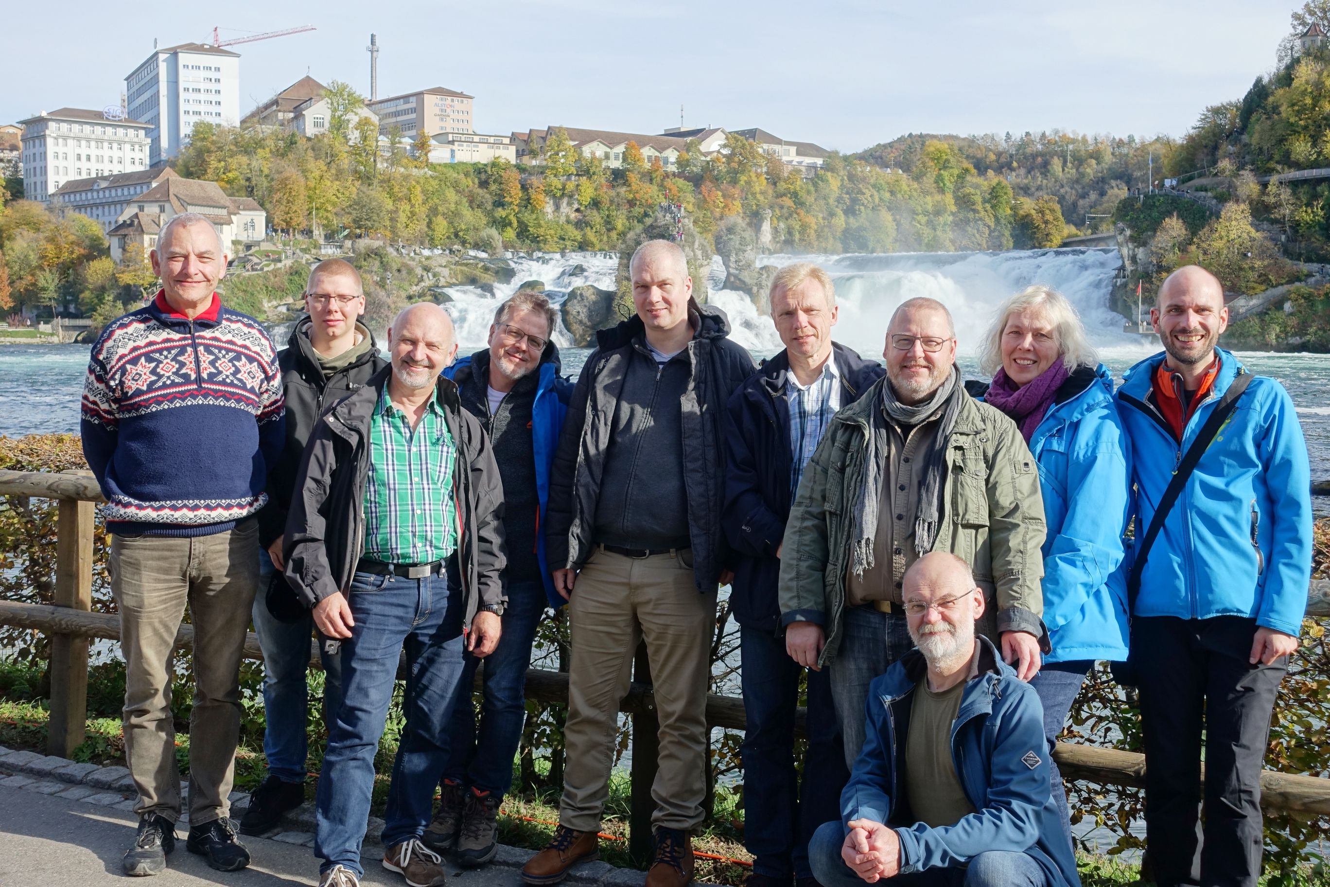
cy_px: 444
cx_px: 665
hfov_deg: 46.4
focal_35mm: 42
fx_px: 1552
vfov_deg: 31.9
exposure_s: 1/500
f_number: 4
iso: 125
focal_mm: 15.31
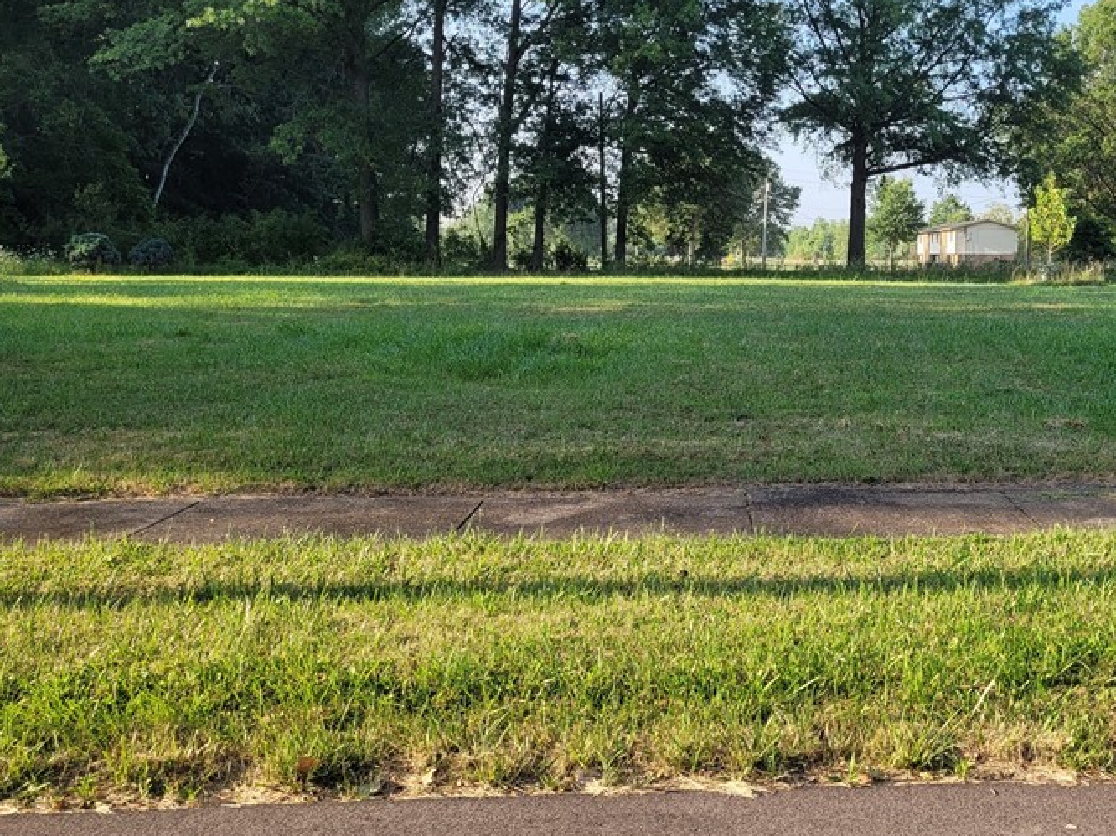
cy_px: 325
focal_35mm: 40
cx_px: 853
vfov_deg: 35.8
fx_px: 1289
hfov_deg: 45.0
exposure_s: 1/814
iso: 40
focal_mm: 5.4
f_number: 1.8
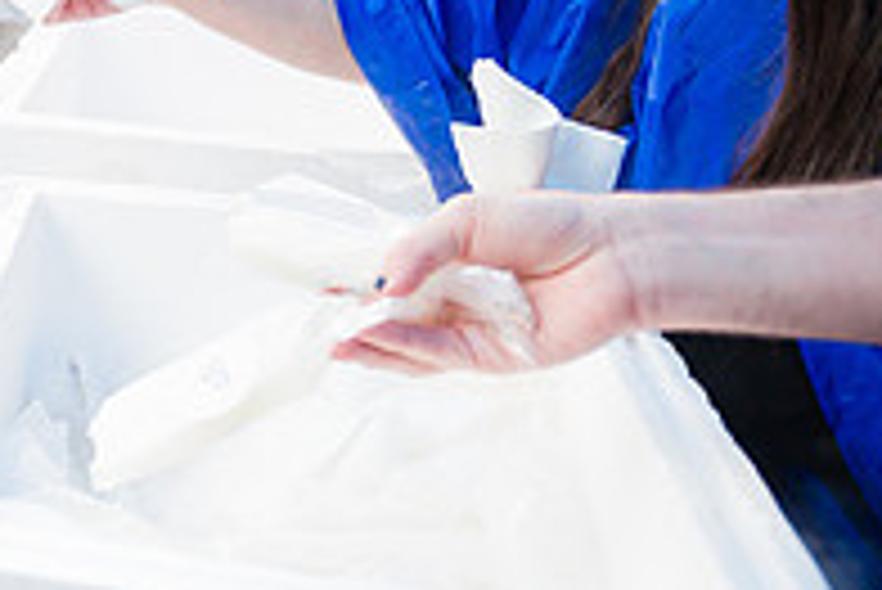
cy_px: 117
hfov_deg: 24.7
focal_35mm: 71
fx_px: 1741
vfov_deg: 19.0
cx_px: -266
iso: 400
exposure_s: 1/320
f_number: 3.2
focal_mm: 24
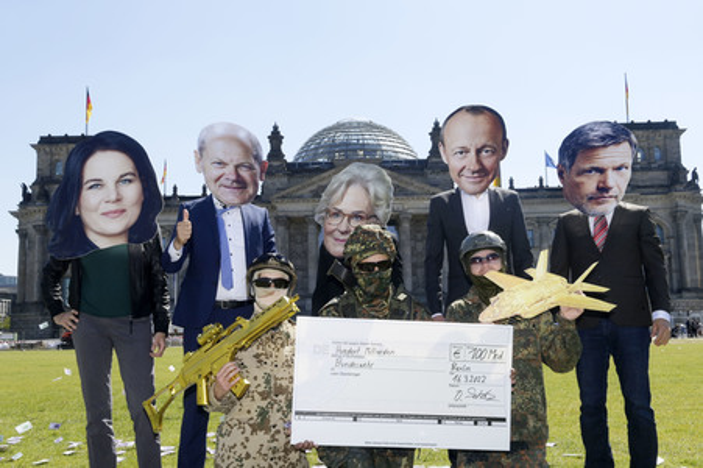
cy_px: 234
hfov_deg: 48.5
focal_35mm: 40
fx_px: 781
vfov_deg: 33.4
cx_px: 352
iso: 250
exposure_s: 1/250
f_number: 14
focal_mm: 40
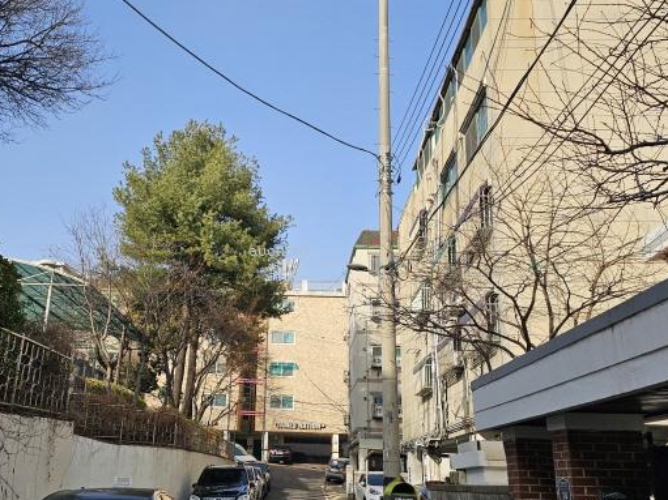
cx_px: 278
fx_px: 695
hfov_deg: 51.1
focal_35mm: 36
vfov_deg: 39.6
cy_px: 260
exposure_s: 1/606
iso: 10
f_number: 1.7
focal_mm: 6.3
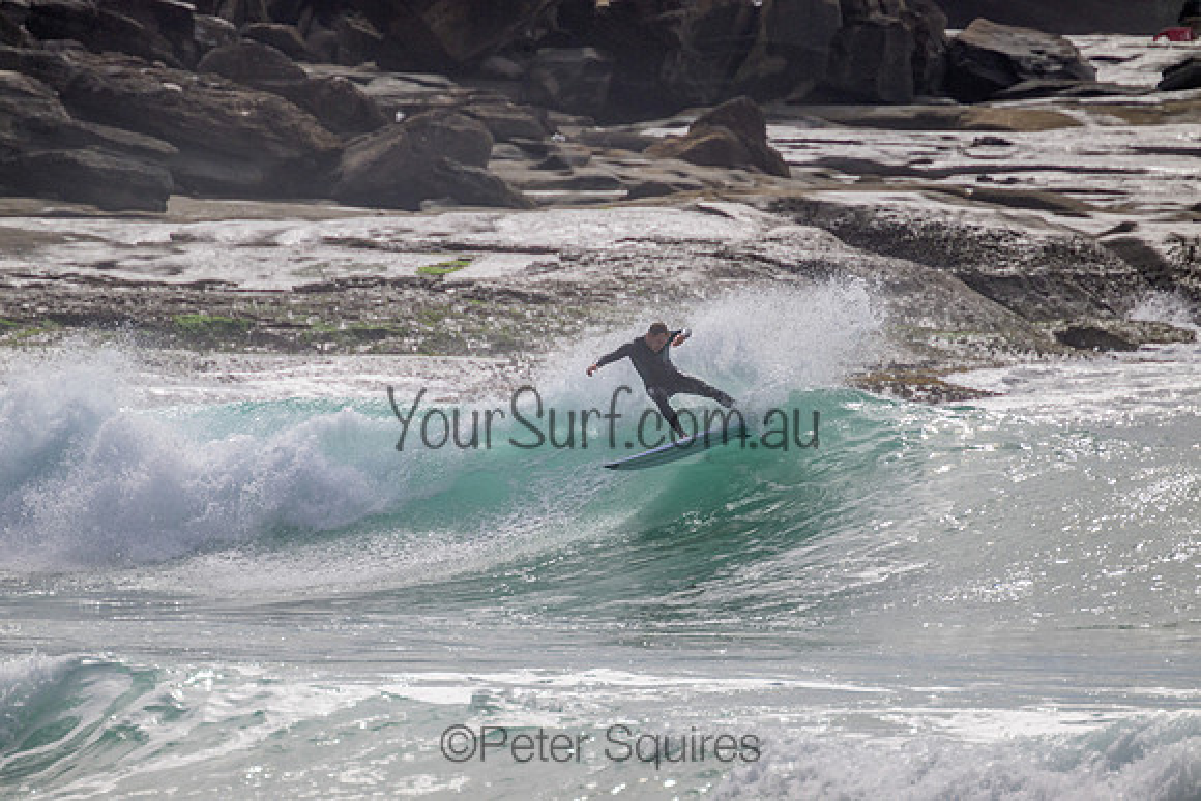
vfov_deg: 1.7
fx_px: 26694
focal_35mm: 800
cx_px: 600
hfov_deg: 2.6
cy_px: 400
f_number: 11
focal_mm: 800
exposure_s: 1/2000
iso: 640
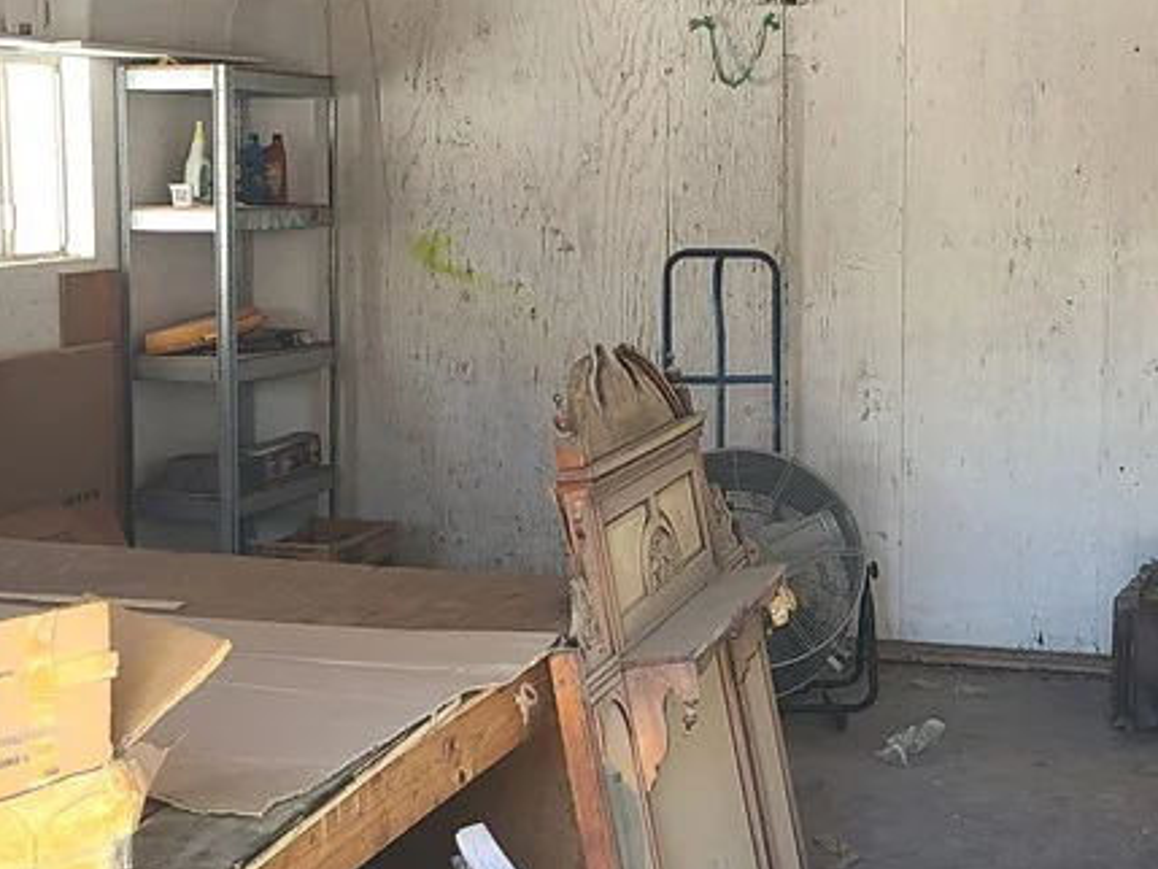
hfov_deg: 31.2
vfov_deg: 23.7
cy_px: 445
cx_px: 599
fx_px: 2075
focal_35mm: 62
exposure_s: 1/60
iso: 80
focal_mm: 5.4
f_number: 1.8
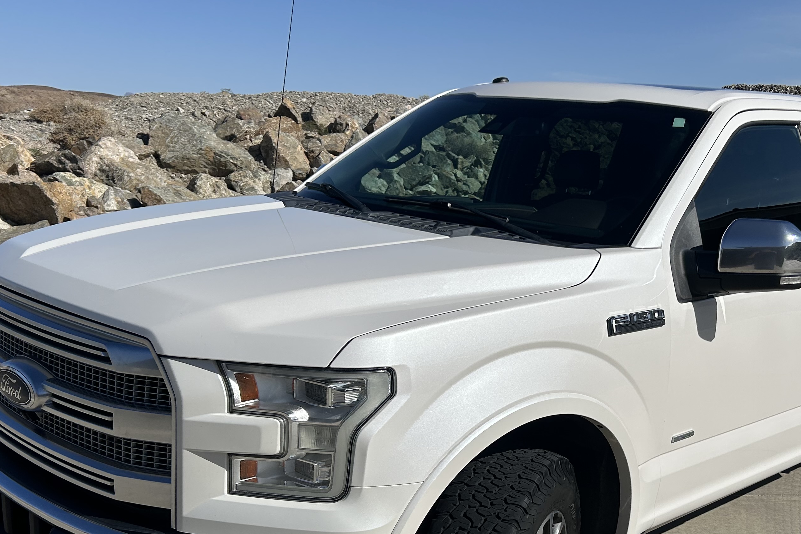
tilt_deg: -12.4
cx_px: 528
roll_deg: -4.8
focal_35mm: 43
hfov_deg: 44.8
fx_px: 957
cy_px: 379
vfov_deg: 30.8
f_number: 1.5
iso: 50
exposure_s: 1/12658
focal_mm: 5.7
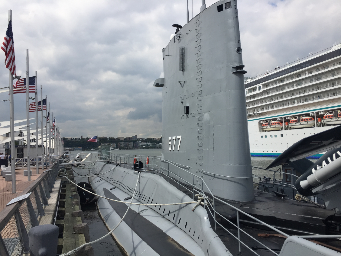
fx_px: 286
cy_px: 128
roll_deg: +1.0
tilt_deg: +7.3
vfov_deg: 48.2
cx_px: 170
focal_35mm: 29
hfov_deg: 61.7
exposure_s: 1/2639
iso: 32
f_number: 2.2
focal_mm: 4.15
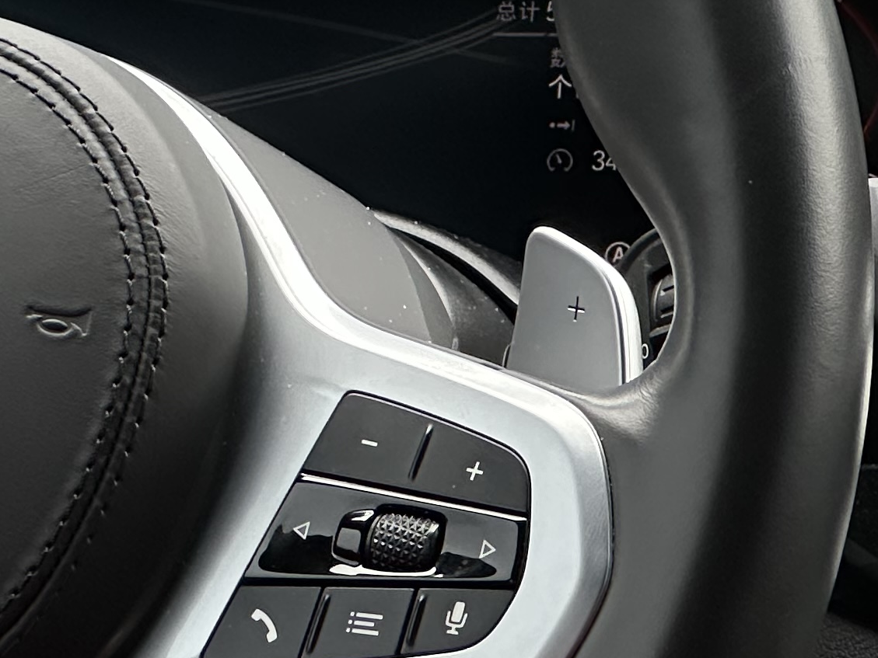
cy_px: 298
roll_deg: +1.3
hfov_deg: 7.1
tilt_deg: -8.0
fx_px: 6976
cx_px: -187
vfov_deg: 5.4
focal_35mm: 275
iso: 100
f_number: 2.8
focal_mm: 9
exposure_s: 1/99
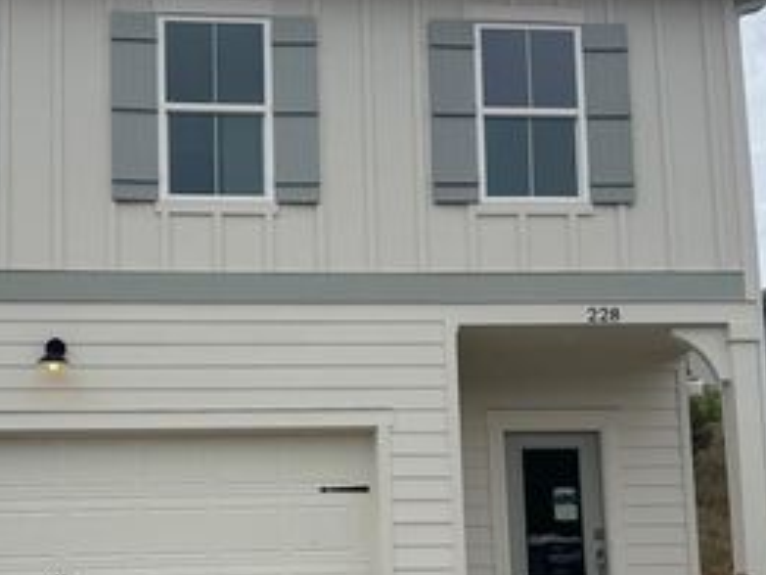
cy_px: 433
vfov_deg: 31.0
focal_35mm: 46
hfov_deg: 40.9
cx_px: 282
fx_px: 1018
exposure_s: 1/6410
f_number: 1.78
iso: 80
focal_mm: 6.76
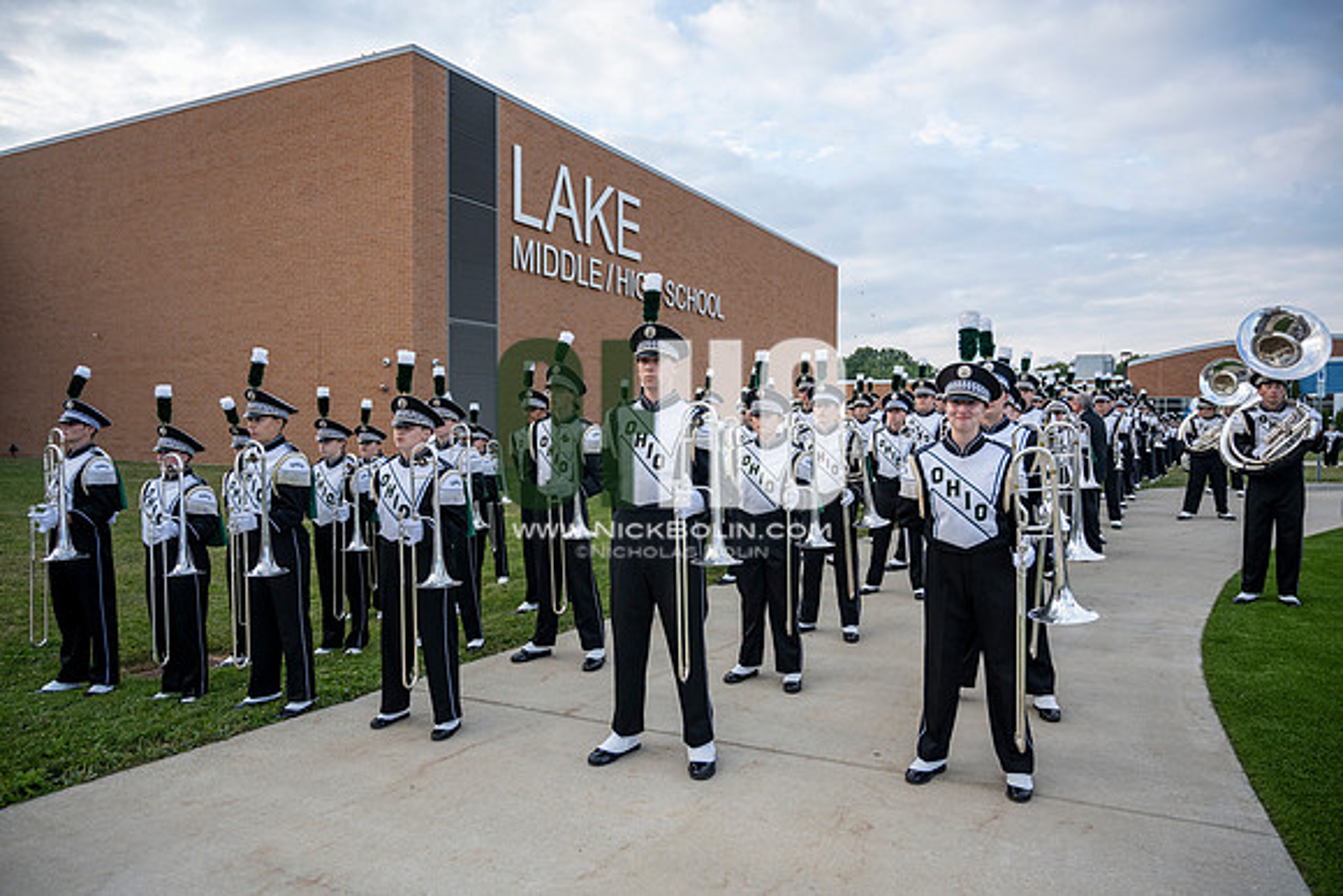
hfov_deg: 73.7
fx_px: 896
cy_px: 448
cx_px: 672
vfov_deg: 53.2
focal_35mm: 24
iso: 400
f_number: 4
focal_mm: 24
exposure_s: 1/800
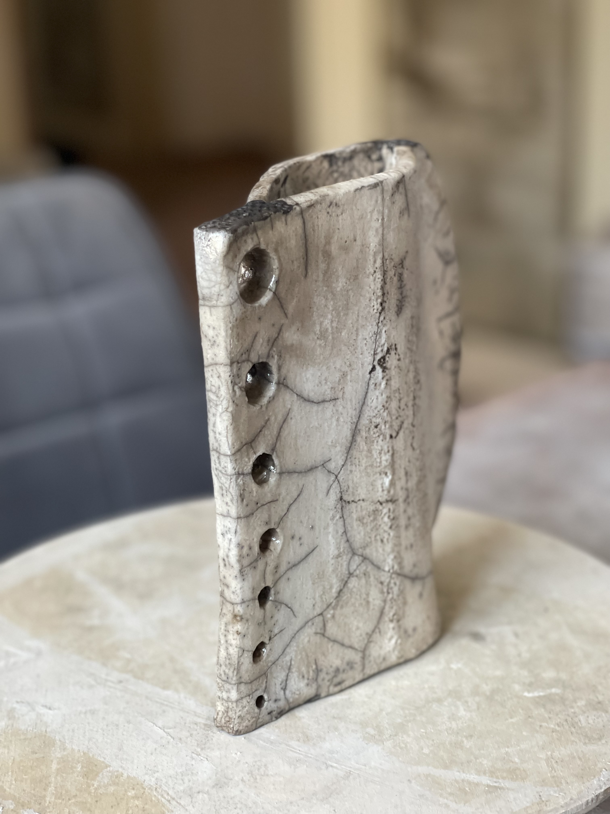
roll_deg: +1.9
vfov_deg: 30.3
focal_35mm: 64
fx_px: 1504
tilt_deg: -17.4
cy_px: 407
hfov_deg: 22.9
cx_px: 305
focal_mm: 7.5
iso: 160
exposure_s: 1/40
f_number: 2.2
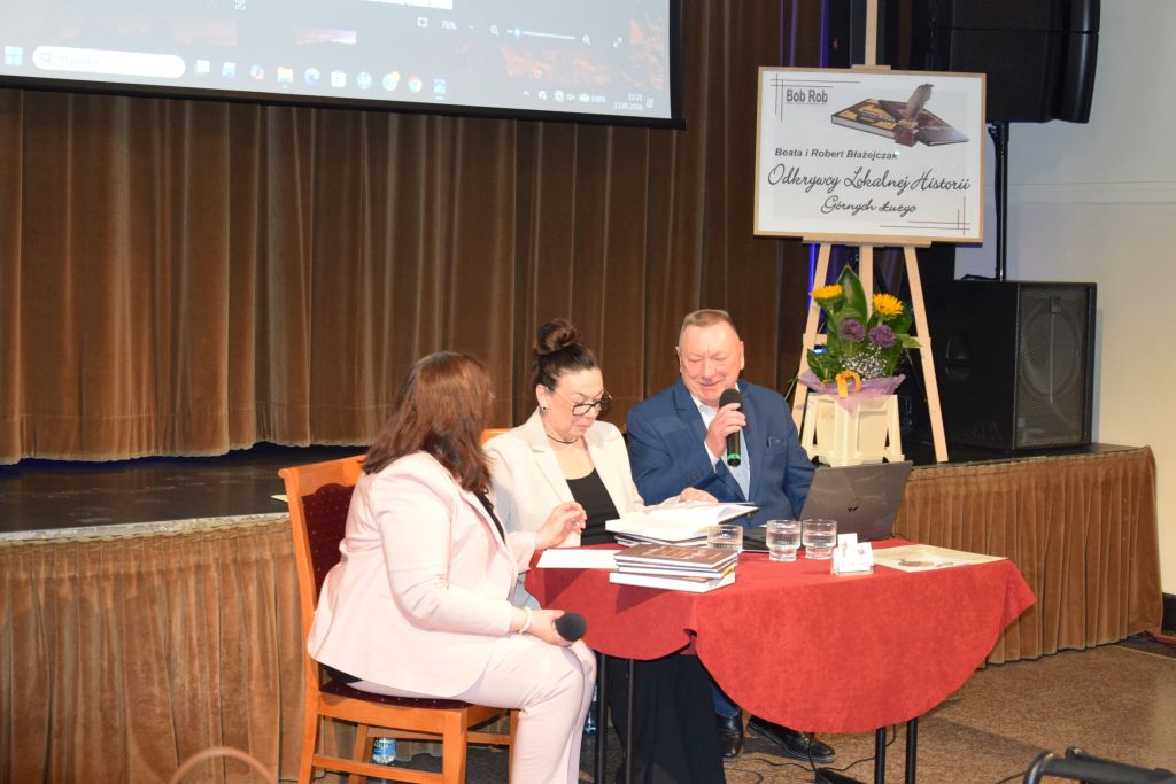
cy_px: 392
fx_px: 1862
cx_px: 588
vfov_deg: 23.8
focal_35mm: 57
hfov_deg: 35.0
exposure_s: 1/60
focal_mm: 38
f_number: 4.5
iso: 2000
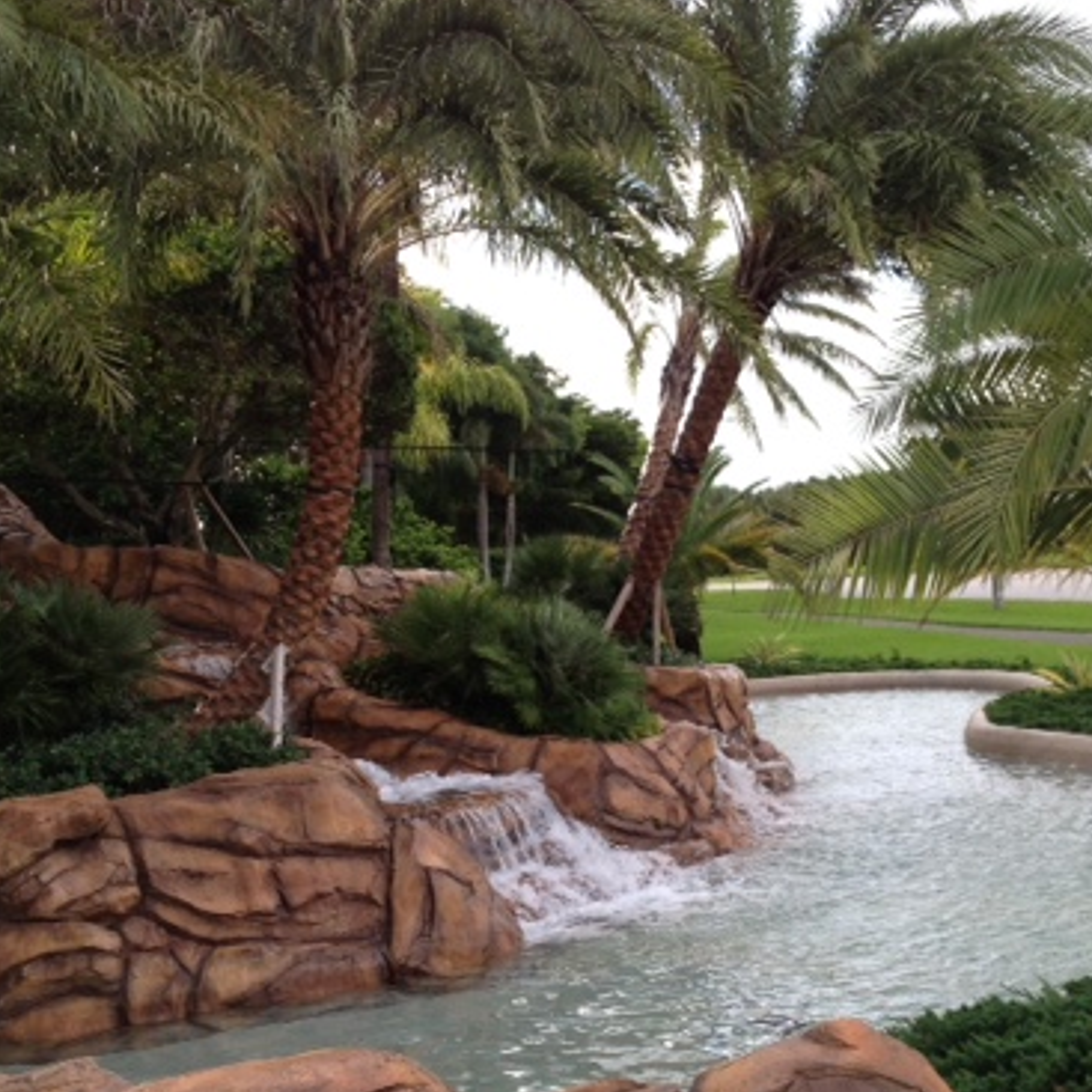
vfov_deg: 31.4
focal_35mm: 54
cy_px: 705
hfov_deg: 31.6
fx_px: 1927
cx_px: 646
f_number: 2.4
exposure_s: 1/347
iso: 50
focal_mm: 4.28
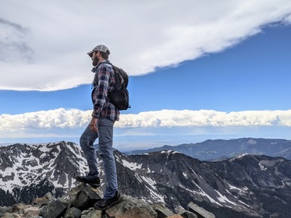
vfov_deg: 56.7
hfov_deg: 69.7
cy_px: 95
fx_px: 202
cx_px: 99
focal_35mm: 24
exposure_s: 1/1524
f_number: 2.2
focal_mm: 2.22
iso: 38
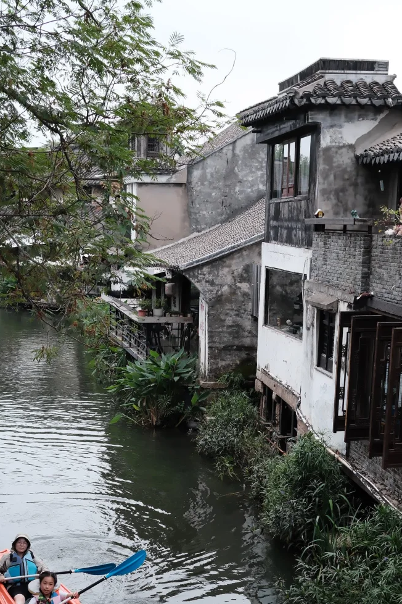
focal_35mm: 58
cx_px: 189
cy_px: 466
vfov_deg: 33.7
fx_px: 971
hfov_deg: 23.4
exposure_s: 1/340
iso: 250
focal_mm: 23
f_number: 3.6
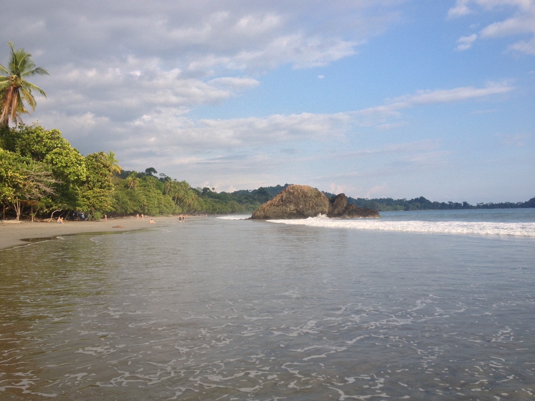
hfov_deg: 52.6
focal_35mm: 35
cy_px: 200
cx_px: 268
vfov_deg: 40.7
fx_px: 541
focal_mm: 4.28
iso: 50
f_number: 2.4
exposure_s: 1/1416
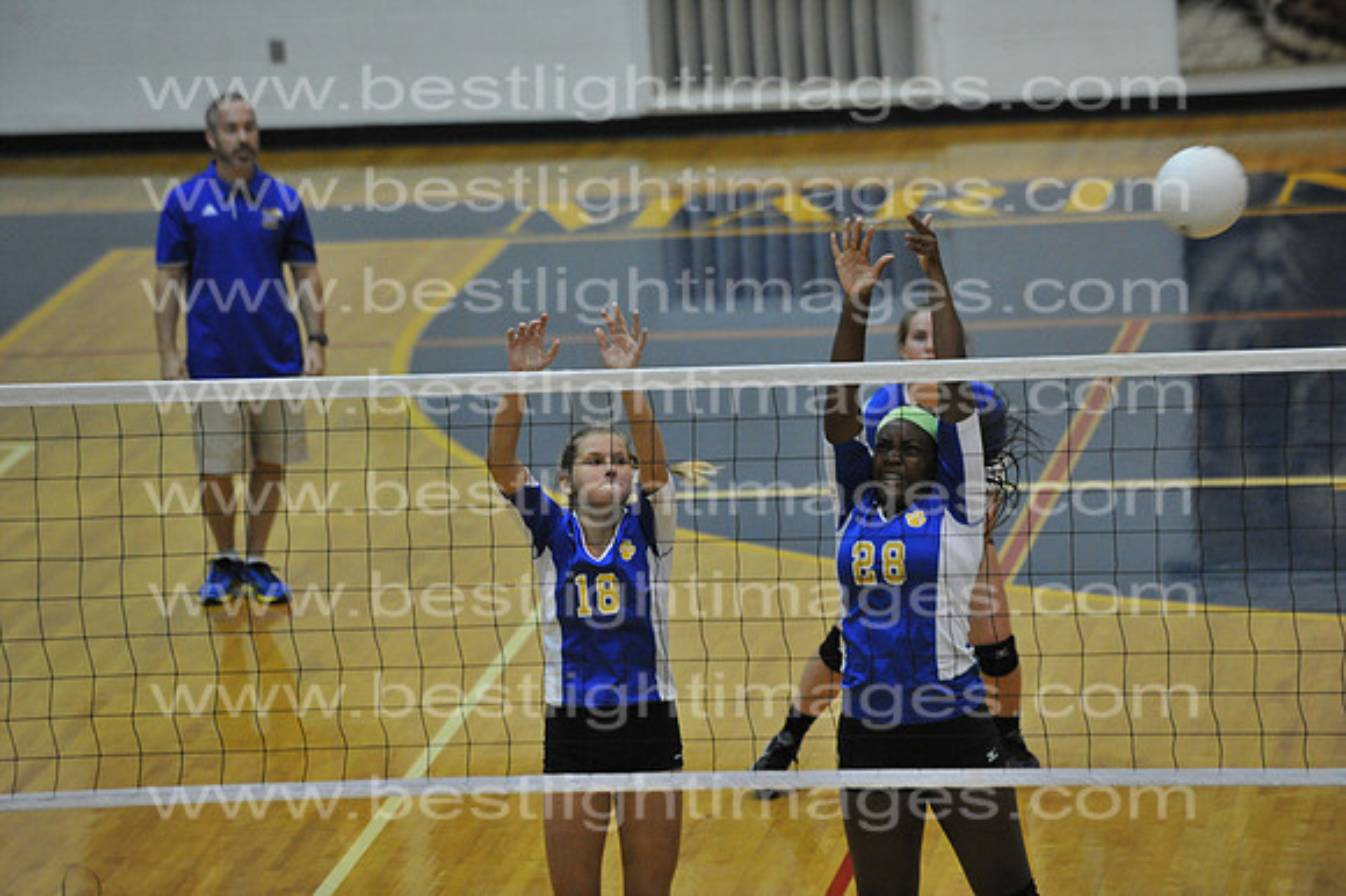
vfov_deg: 9.8
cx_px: 673
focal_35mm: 140
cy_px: 448
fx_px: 5231
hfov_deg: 14.7
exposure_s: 1/500
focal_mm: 140
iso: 8000
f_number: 4
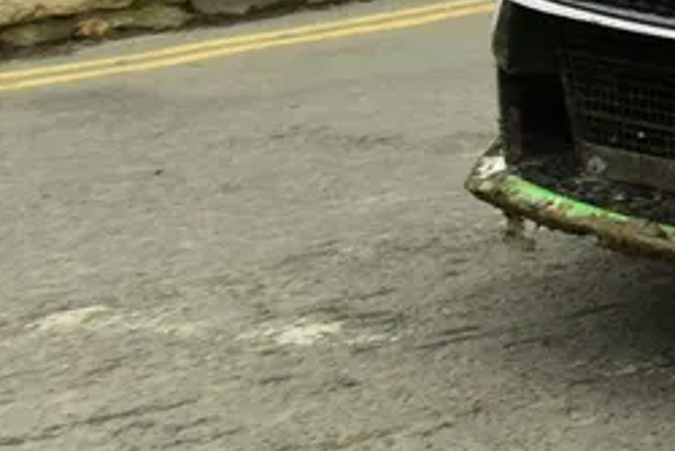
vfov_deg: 10.8
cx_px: 1589
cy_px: -483
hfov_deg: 13.4
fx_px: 2157
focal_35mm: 115
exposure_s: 1/320
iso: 2500
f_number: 8
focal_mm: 24
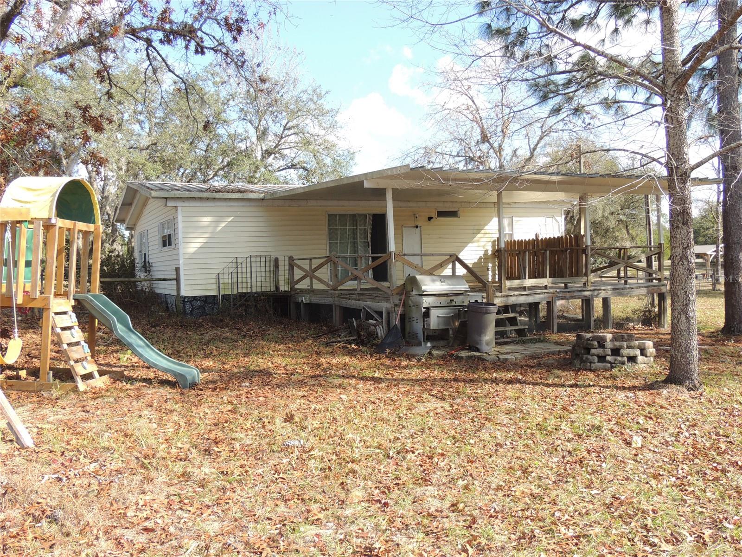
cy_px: 278
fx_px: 643
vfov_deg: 46.8
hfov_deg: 60.0
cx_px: 371
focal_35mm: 30
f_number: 3.1
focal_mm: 5.3
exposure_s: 1/320
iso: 100
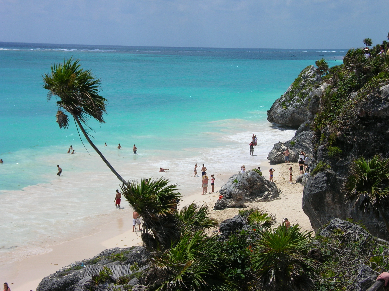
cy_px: 146
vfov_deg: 22.9
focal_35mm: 64
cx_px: 194
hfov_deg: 30.3
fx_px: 719
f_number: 4.5
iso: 50
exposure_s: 1/1111
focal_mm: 10.6
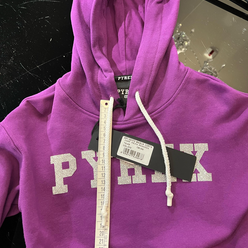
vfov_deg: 52.3
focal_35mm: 31
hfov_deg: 52.5
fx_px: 251
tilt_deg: -75.3
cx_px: 125
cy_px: 104
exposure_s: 1/50
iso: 500
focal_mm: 5.7
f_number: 1.5
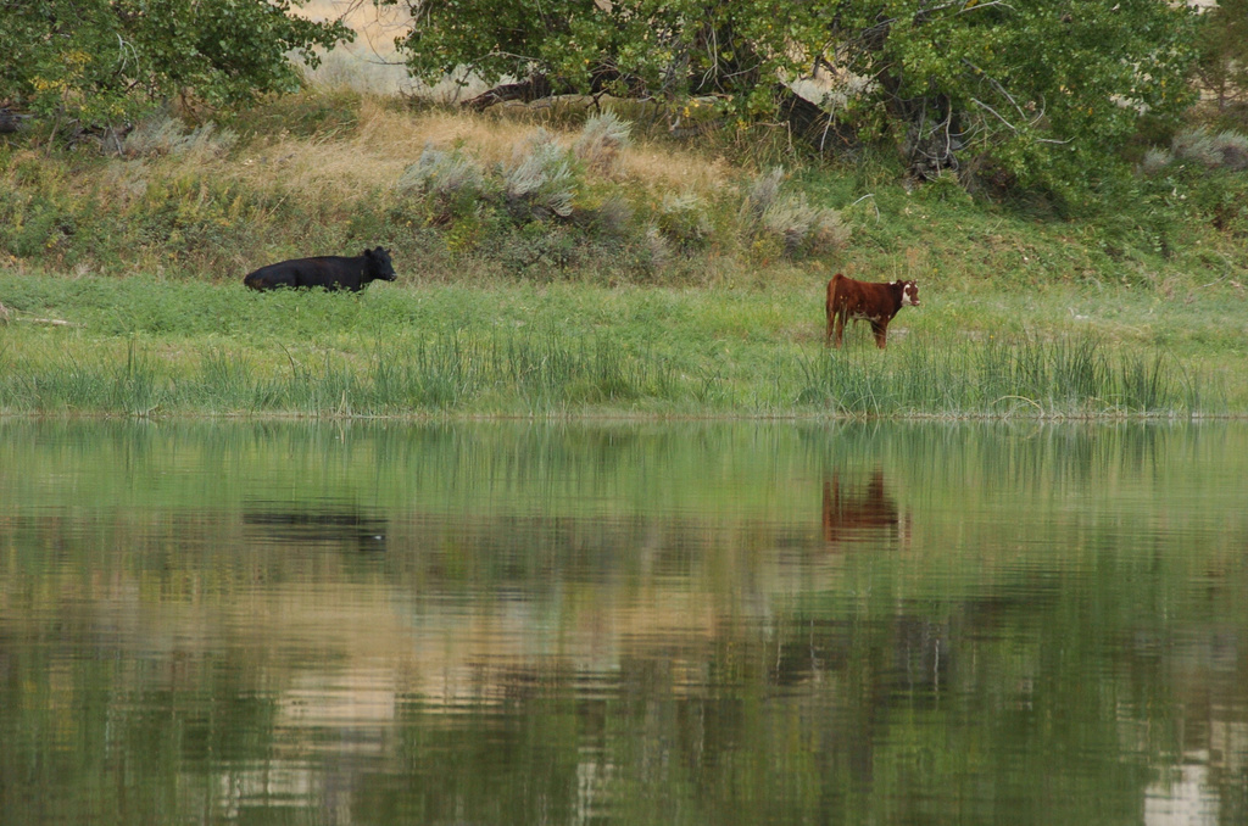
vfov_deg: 5.4
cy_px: 413
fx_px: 8821
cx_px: 624
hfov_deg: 8.1
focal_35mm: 255
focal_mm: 170
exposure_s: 1/250
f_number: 8
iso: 400
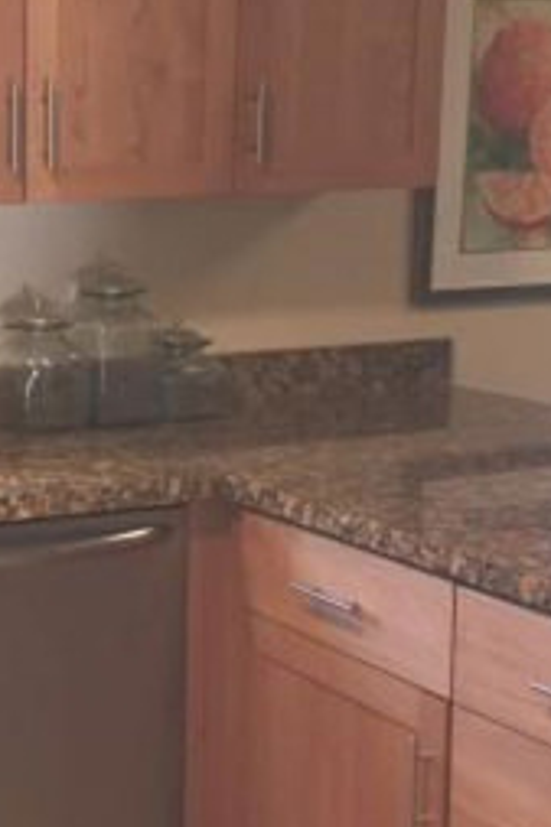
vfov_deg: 26.7
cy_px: 423
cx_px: -160
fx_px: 1747
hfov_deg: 16.9
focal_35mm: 76
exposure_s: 1/15
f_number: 2.2
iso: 32
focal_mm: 4.15
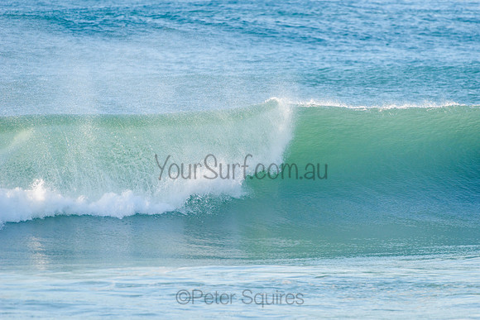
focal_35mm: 500
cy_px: 160
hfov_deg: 4.1
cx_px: 240
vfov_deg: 2.8
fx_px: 6668
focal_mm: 500
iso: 400
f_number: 5.6
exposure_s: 1/1600
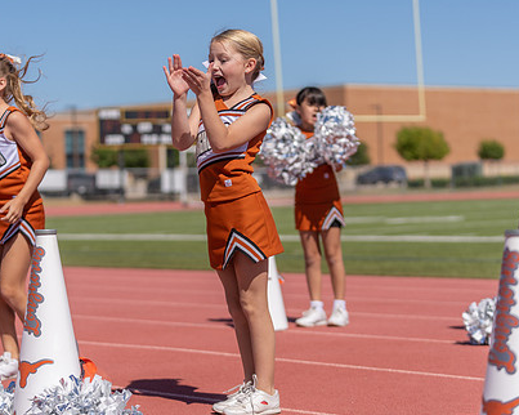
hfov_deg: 19.2
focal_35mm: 100
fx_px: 1535
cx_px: 236
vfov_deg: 15.4
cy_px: 211
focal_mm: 74
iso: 100
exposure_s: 1/3200
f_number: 2.8
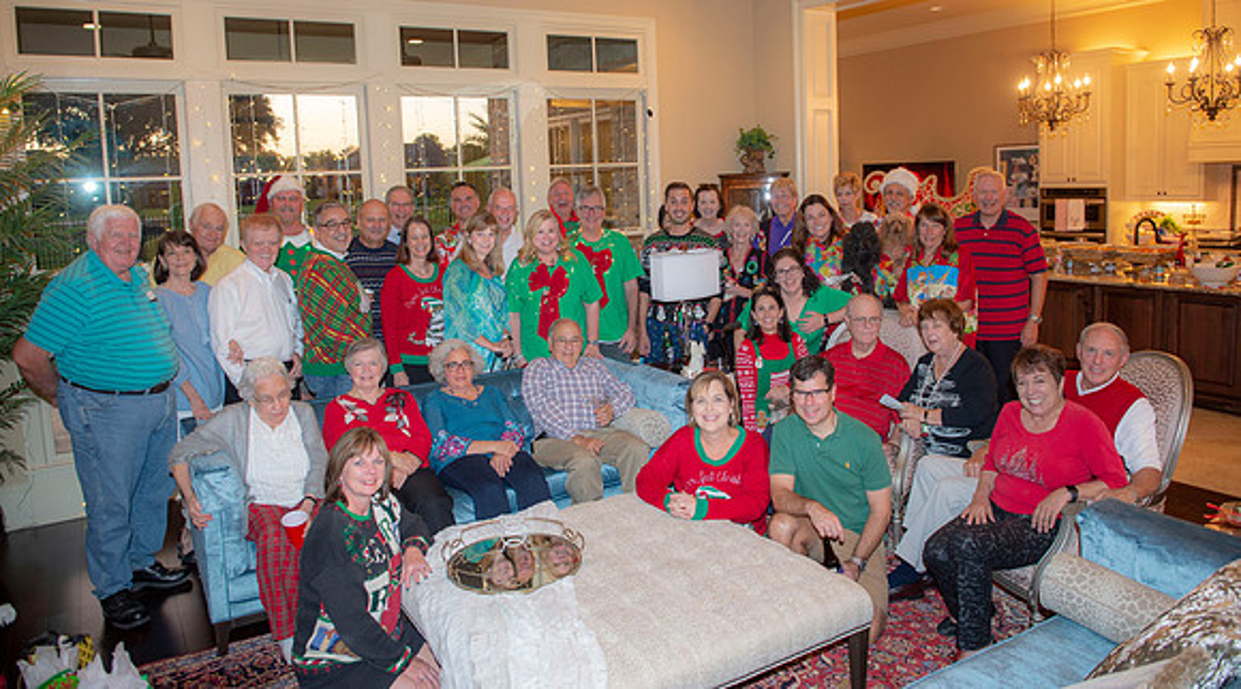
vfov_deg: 43.6
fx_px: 855
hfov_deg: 71.9
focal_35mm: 26
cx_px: 637
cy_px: 262
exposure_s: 1/60
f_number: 3.5
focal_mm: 24
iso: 800
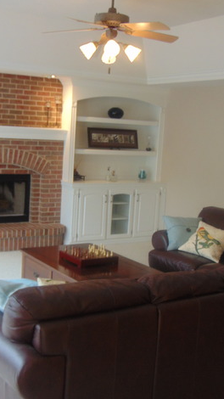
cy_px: 202
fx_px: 518
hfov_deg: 24.4
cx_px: 87
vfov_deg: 42.1
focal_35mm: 49
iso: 100
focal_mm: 5.8
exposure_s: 1/30
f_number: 3.2
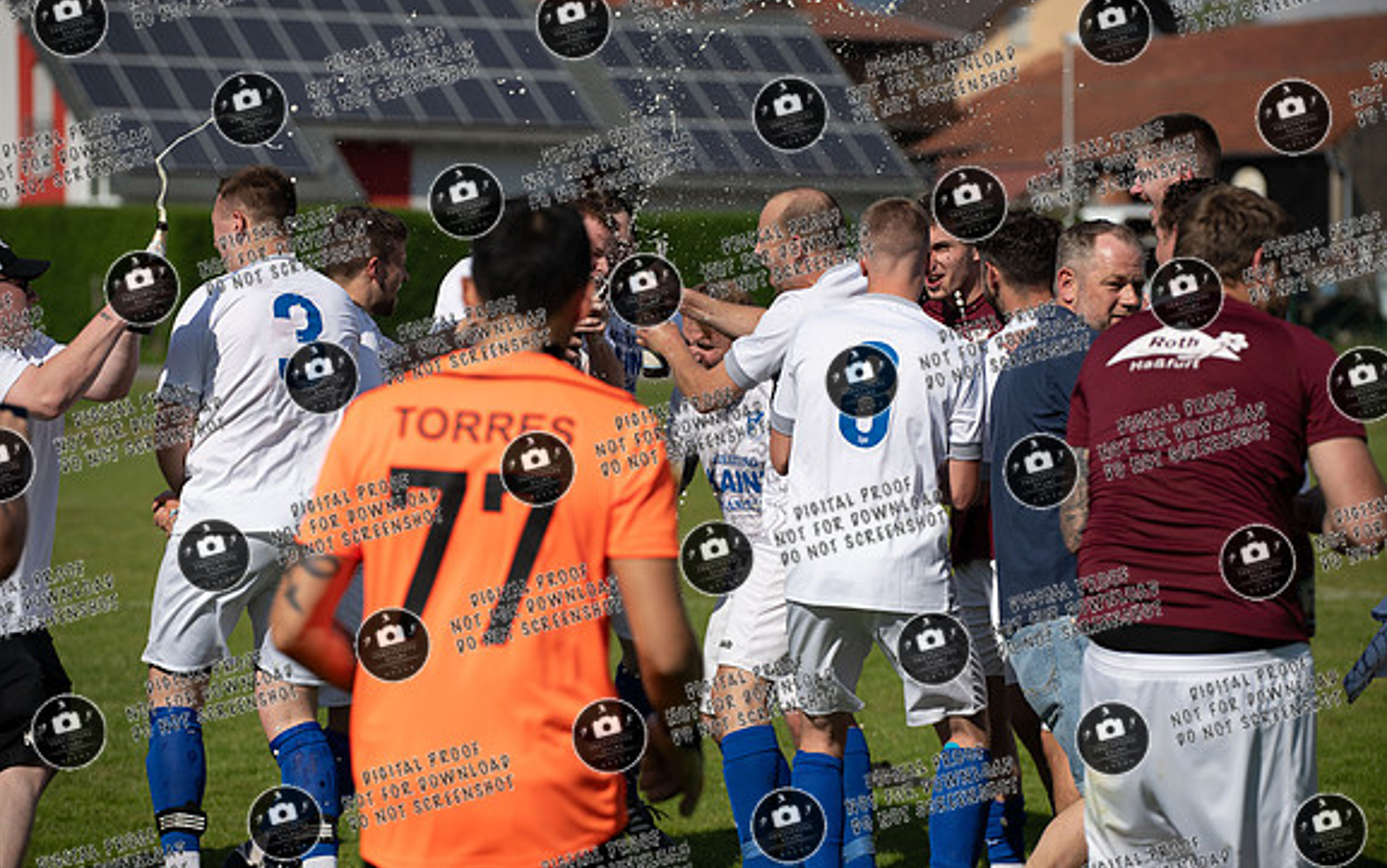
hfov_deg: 16.3
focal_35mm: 128
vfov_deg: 10.2
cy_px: 410
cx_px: 695
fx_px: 4840
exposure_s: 1/1600
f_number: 3.5
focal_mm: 125
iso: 64
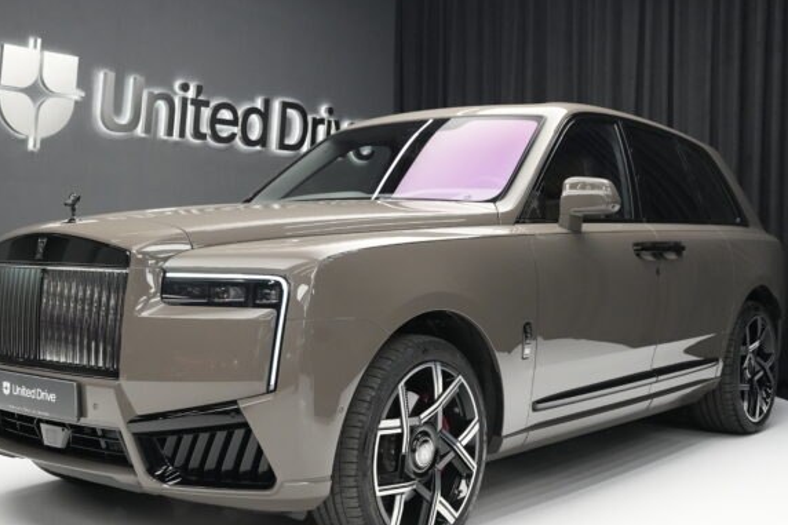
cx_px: 347
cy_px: 284
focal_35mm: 47
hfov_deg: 41.9
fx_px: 1028
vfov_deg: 28.6
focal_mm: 35
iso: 5000
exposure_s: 1/60
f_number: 5.6
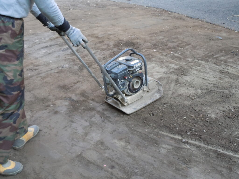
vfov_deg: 36.8
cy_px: 90
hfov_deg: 47.9
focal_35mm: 39
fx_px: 269
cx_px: 120
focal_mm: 6.9
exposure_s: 1/60
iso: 200
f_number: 4.3
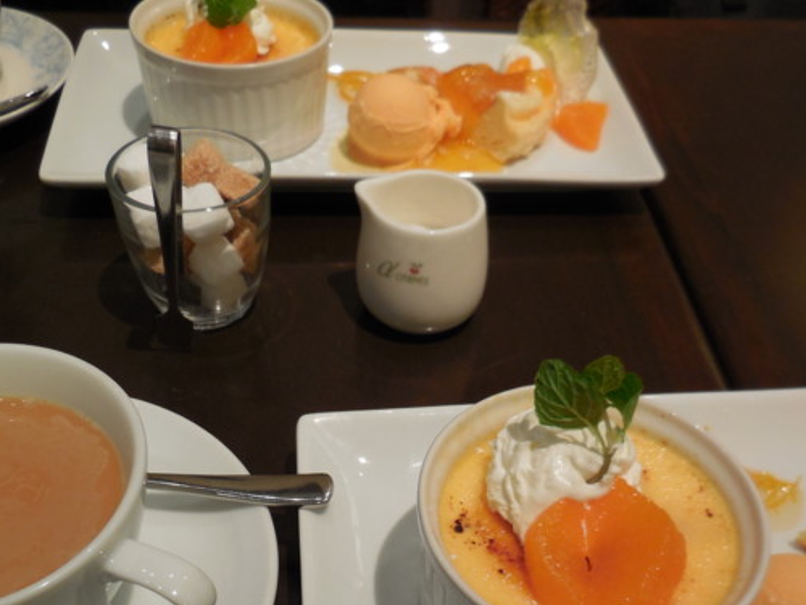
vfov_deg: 35.0
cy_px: 471
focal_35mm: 40
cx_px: 409
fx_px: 931
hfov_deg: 46.8
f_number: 3.1
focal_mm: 4.5
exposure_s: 1/30
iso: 160
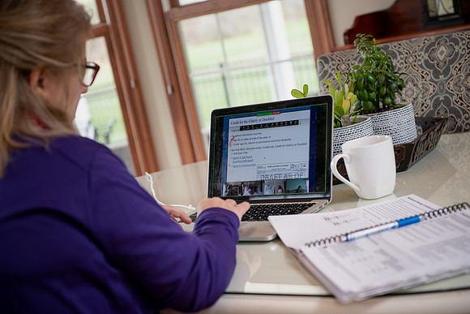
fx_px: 810
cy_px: 157
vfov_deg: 21.9
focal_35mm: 62
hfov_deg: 32.4
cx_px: 235
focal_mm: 62
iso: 320
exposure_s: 1/200
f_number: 3.5
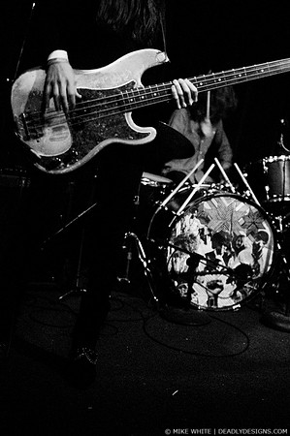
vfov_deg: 43.6
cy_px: 218
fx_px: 545
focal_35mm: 45
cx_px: 145
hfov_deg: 29.8
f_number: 1.4
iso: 1250
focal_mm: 30
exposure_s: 1/40
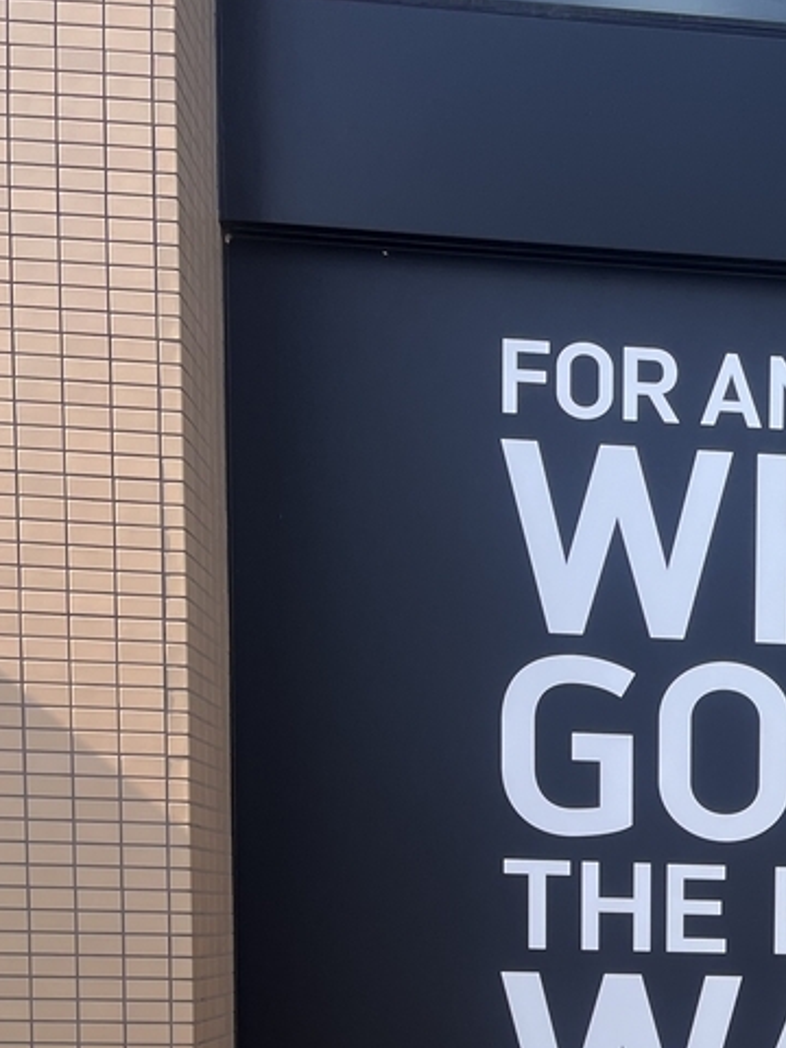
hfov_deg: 21.4
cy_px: 1089
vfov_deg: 27.8
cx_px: 873
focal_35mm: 65
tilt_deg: -5.7
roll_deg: -1.5
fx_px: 1968
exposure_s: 1/928
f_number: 1.6
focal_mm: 5.1
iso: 50
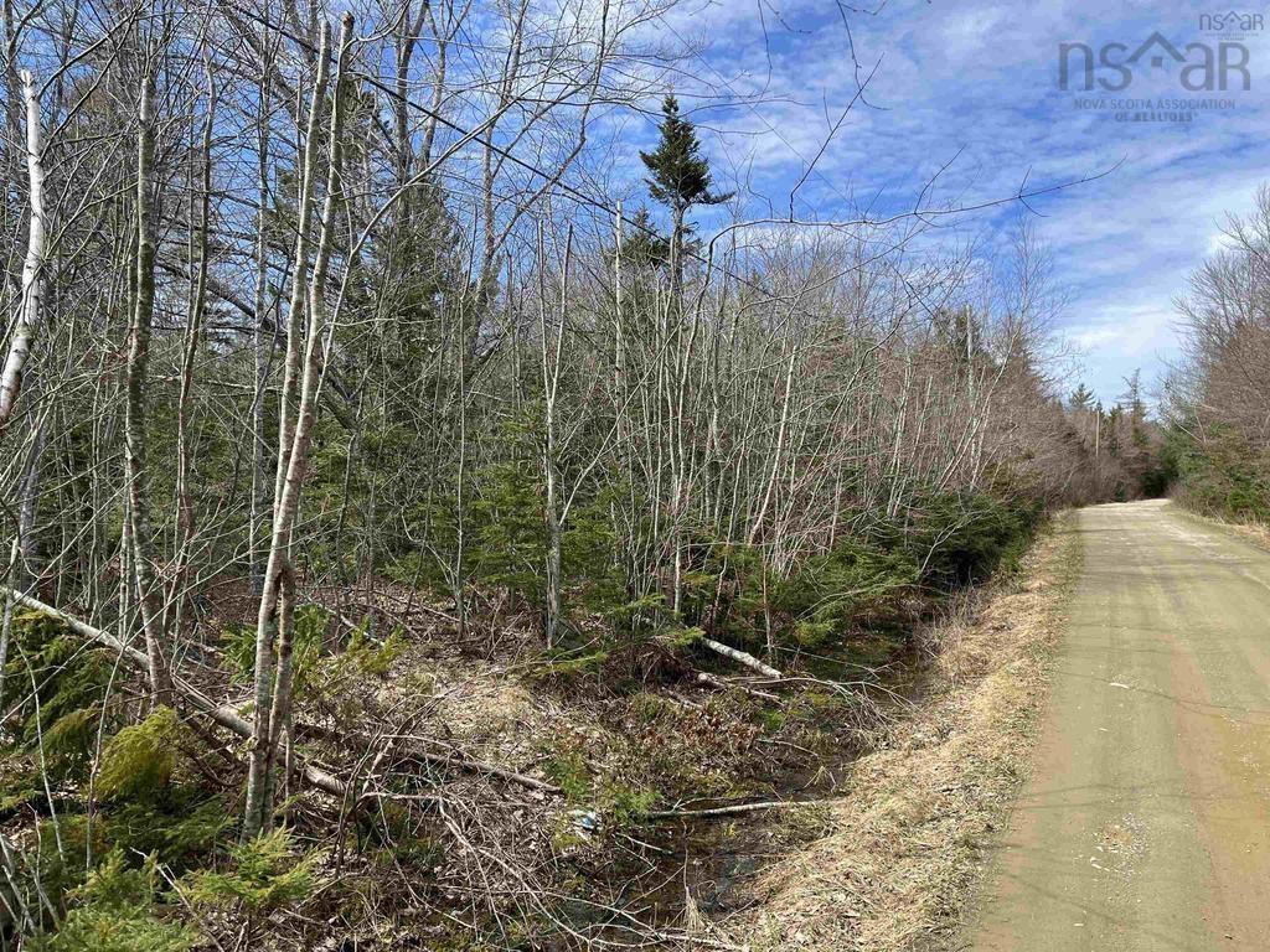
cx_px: 635
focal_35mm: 26
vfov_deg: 53.1
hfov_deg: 67.3
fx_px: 954
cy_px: 476
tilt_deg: +2.3
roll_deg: -1.8
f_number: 1.6
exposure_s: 1/1672
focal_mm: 5.1
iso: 50
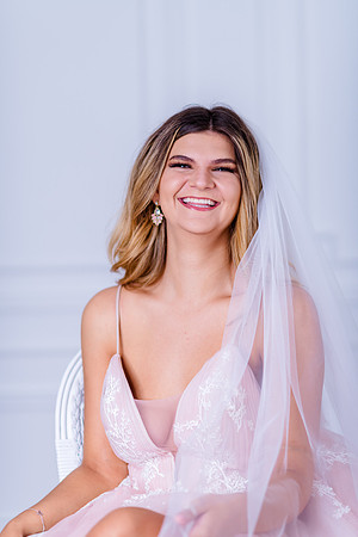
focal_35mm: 105
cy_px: 268
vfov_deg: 19.5
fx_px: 1566
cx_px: 179
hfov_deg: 13.0
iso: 125
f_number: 2
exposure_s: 1/320
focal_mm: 105
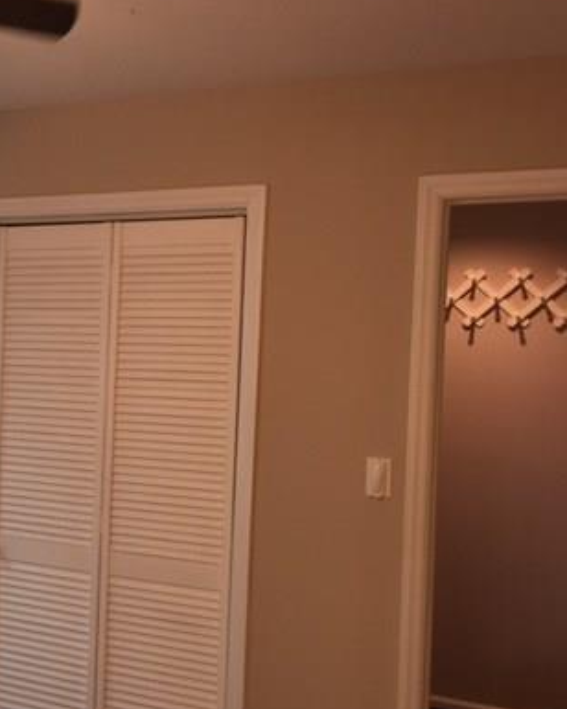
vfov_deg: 39.5
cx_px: 70
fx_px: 986
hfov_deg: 30.8
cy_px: 383
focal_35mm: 47
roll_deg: -2.8
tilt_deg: -1.3
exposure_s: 1/30
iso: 100
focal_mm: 4.15
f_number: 2.2
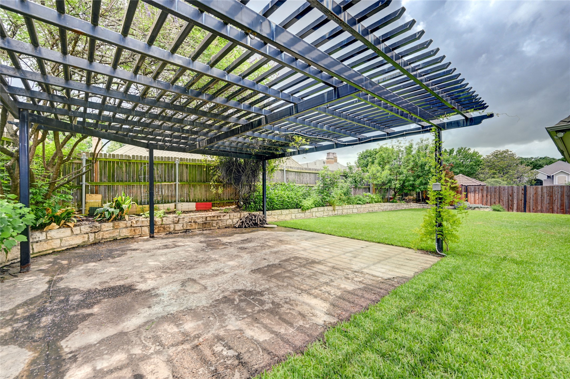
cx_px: 285
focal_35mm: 15
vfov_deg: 77.2
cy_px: 190
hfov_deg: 100.4
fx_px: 237
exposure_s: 1/200
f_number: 9
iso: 200
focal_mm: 15
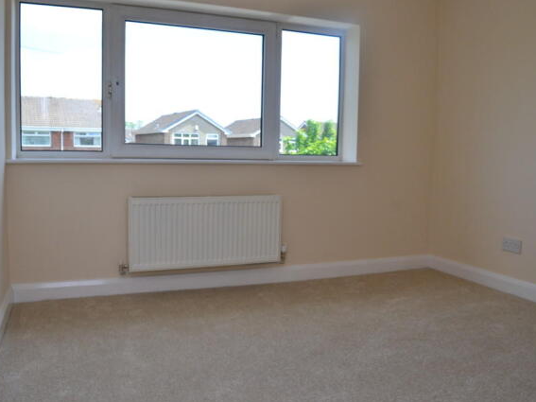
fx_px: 464
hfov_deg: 59.9
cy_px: 198
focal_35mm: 30
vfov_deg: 46.8
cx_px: 253
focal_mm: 18
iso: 400
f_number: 10
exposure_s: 1/160
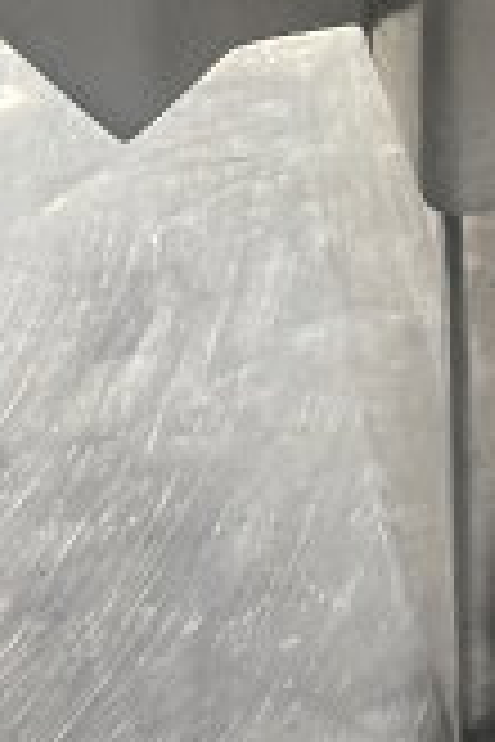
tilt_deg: -30.0
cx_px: 792
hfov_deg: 9.9
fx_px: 2743
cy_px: -906
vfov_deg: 12.7
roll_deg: -0.1
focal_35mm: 133
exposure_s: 1/60
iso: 200
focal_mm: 4.2
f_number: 1.6
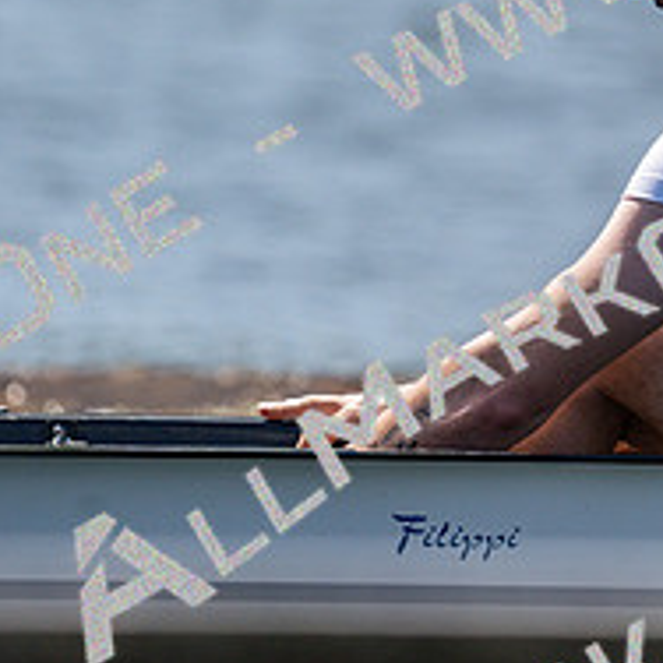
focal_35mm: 1167
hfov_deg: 1.5
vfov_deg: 1.5
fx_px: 25288
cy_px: 122
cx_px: 790
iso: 250
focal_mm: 444
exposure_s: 1/2000
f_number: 6.3
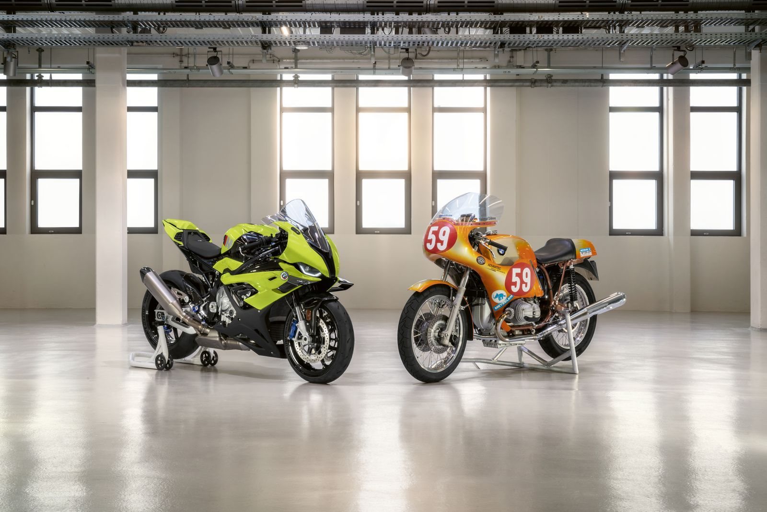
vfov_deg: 26.0
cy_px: 256
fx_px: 1108
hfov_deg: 38.2
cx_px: 384
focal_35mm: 52
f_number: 22
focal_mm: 52
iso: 160
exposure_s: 1/1.25
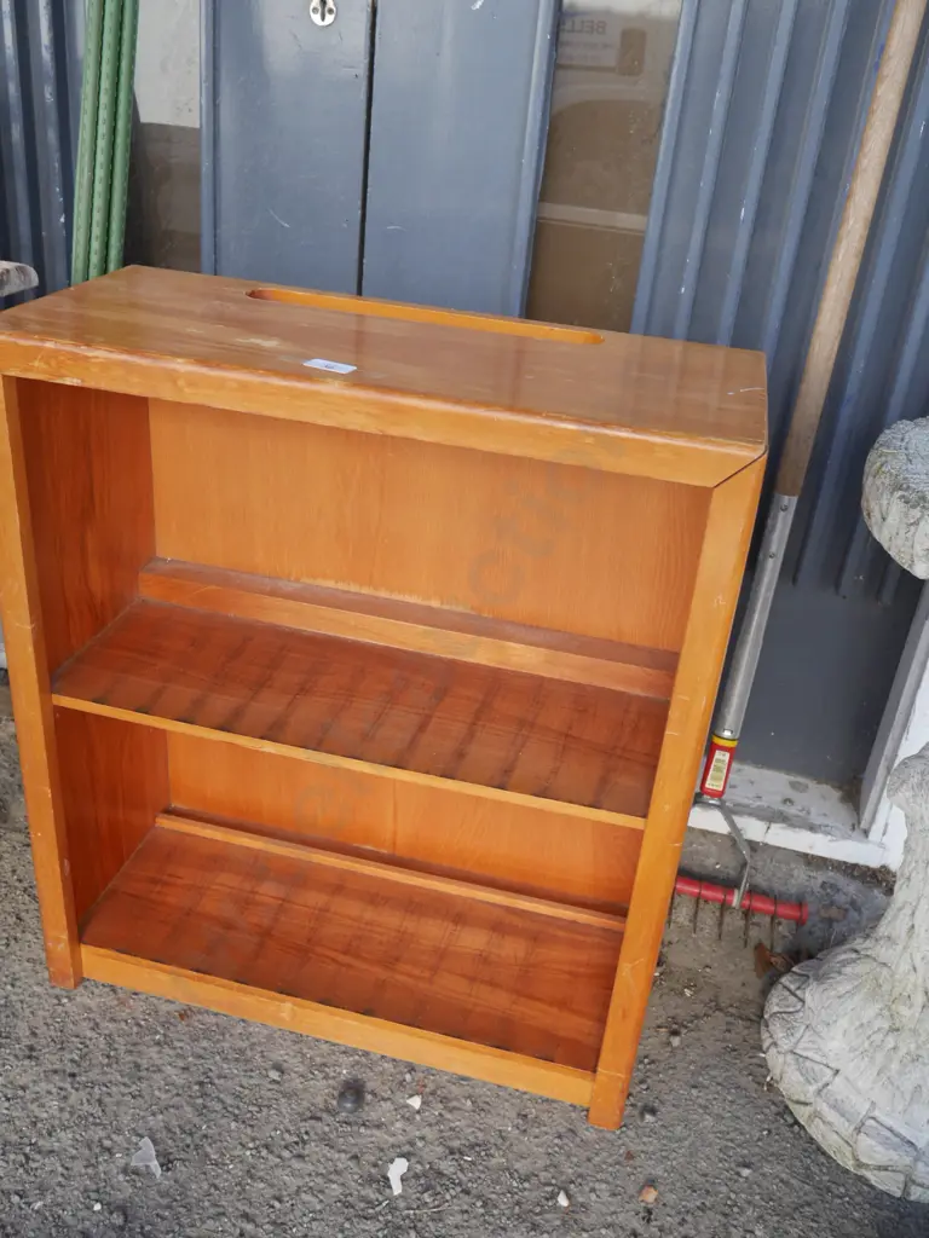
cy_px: 619
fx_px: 1073
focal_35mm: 30
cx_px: 464
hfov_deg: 46.8
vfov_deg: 60.0
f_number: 5
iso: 200
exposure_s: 1/160
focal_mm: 15
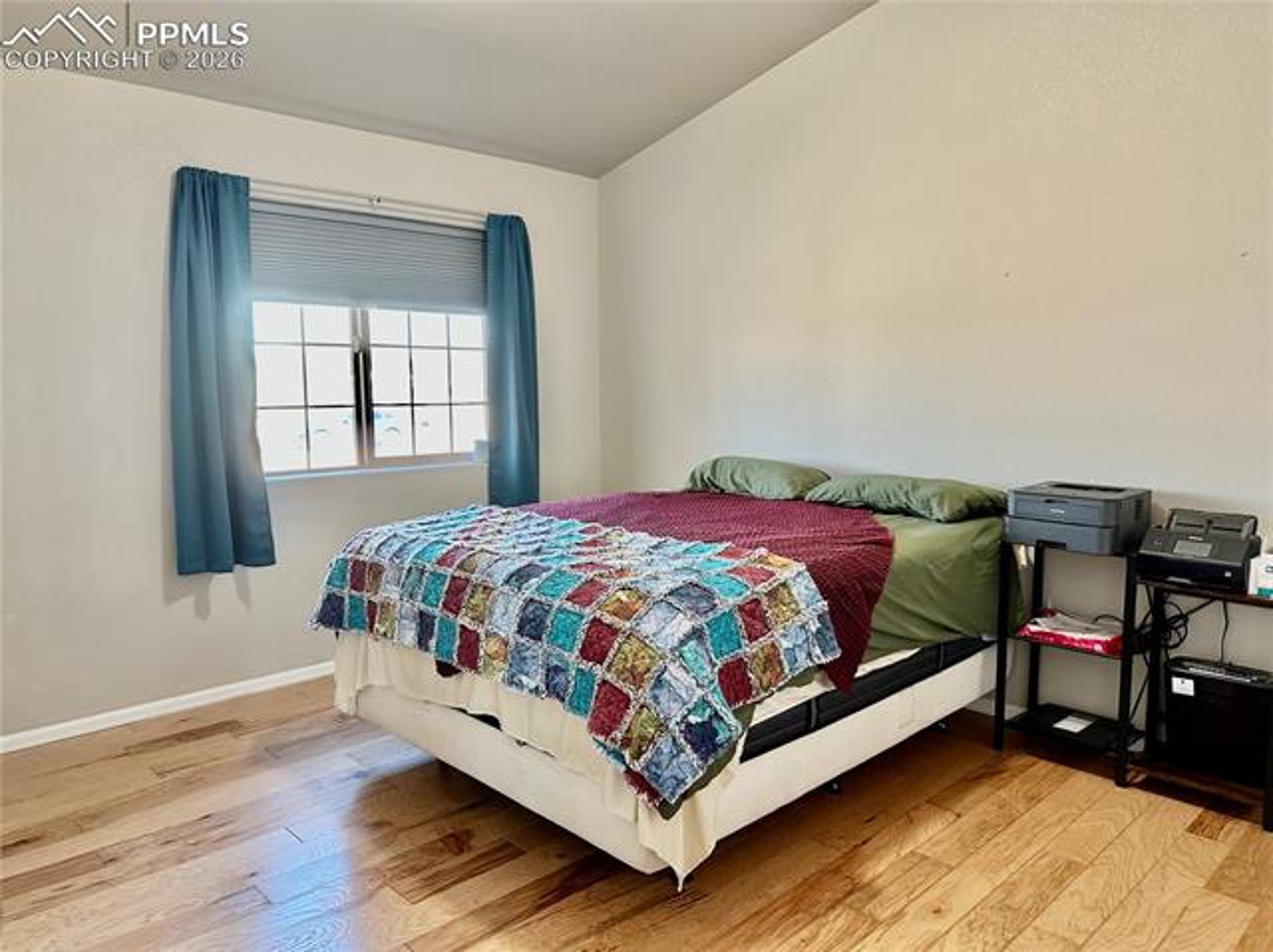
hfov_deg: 71.6
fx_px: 882
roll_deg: +0.3
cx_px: 636
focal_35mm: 24
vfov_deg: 56.8
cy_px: 476
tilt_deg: -6.2
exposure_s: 1/60
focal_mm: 6.86
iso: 160
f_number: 1.78
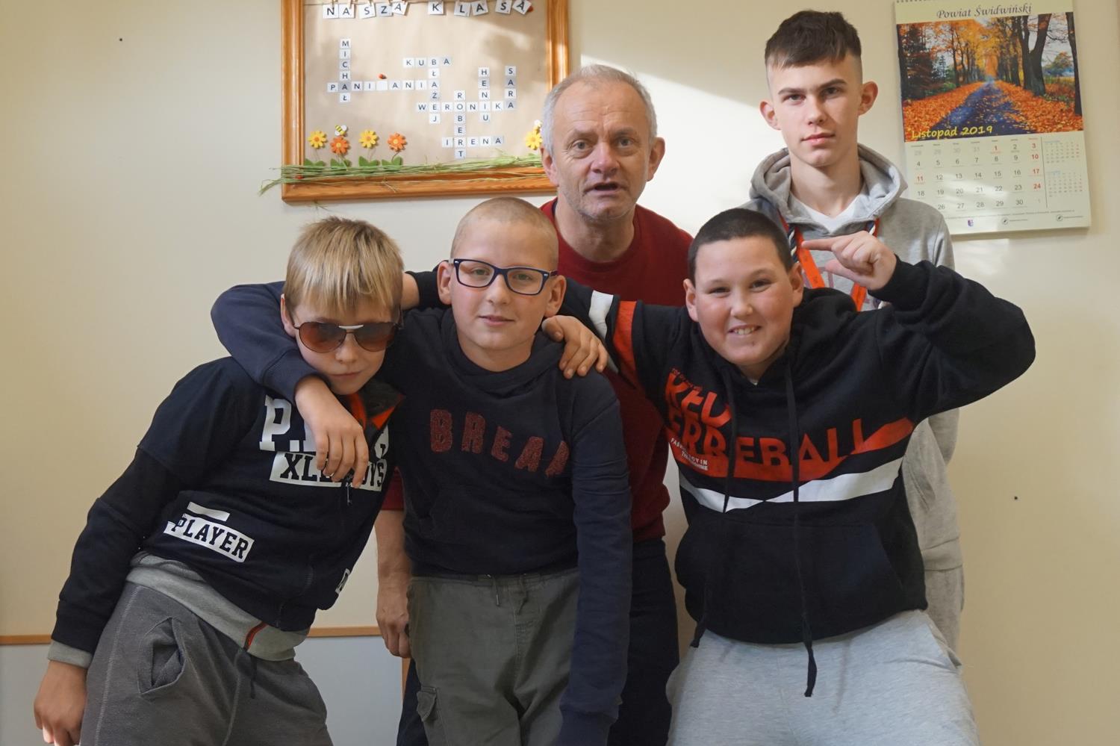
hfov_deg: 51.3
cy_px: 373
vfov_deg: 35.5
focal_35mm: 38
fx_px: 1166
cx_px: 560
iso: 800
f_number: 4.5
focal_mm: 25
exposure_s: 1/160
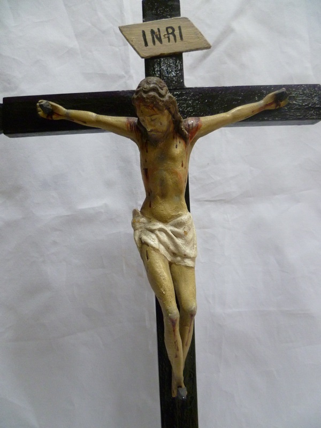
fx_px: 346
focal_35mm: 28
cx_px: 160
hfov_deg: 49.7
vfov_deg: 63.4
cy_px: 214
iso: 400
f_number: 2.8
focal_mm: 5
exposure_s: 1/25
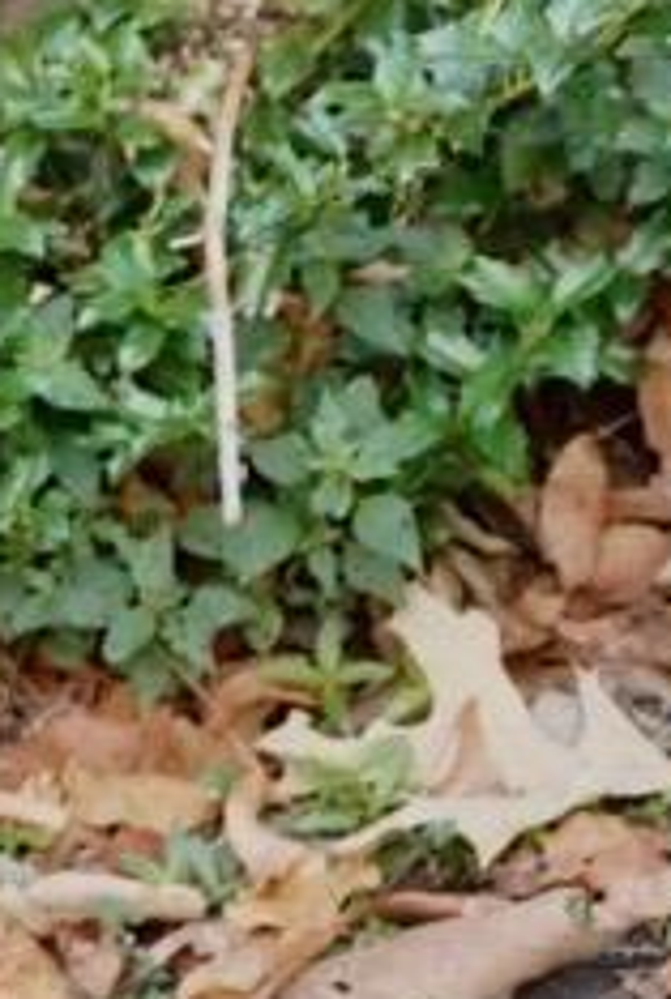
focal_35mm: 276
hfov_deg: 4.8
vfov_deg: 7.3
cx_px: 2086
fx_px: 7682
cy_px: -585
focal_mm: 40
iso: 2000
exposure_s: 1/250
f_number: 2.8
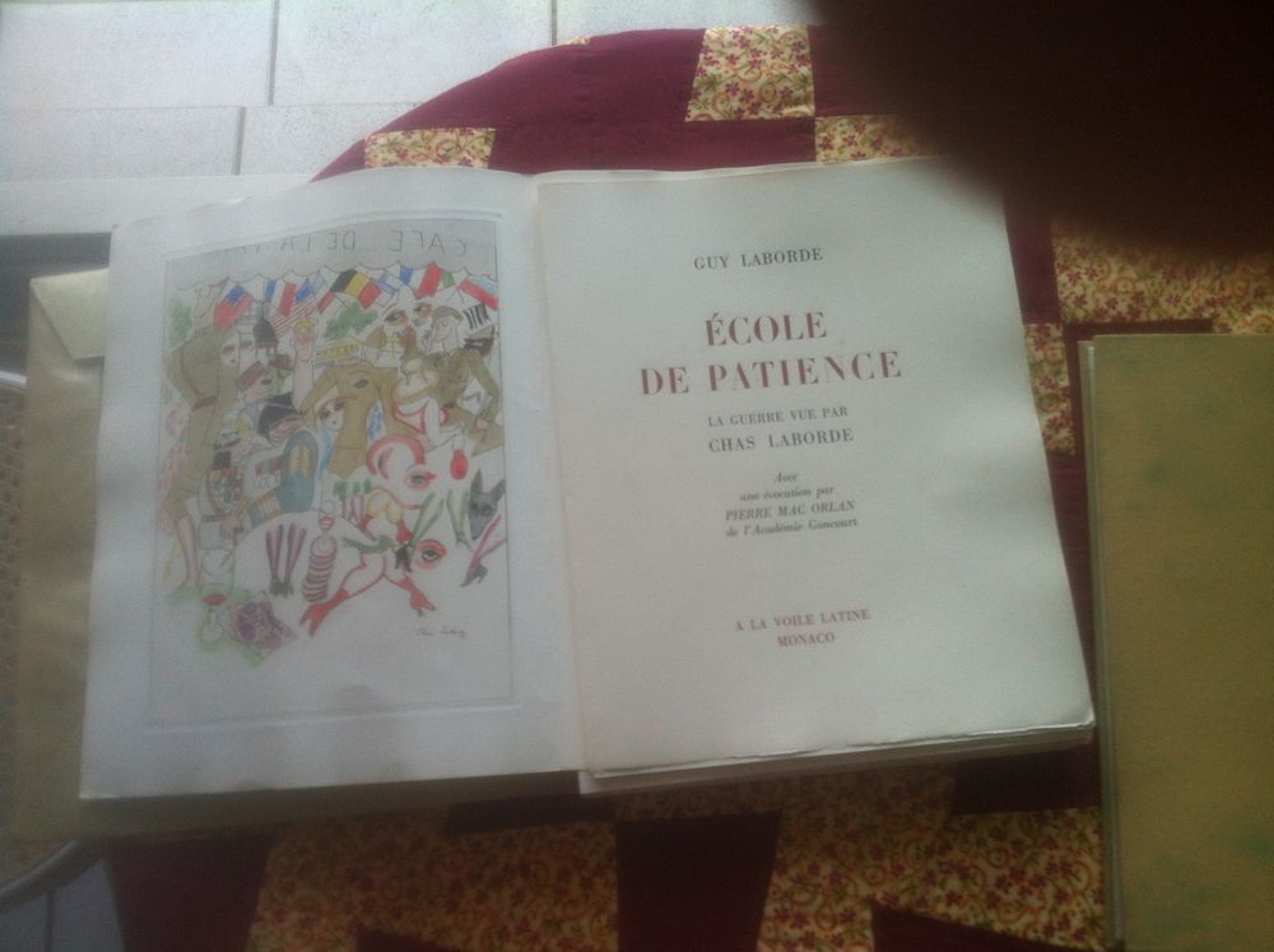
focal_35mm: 35
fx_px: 1286
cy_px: 476
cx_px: 637
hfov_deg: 52.7
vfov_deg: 40.6
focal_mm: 3.85
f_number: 2.8
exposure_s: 1/30
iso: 80
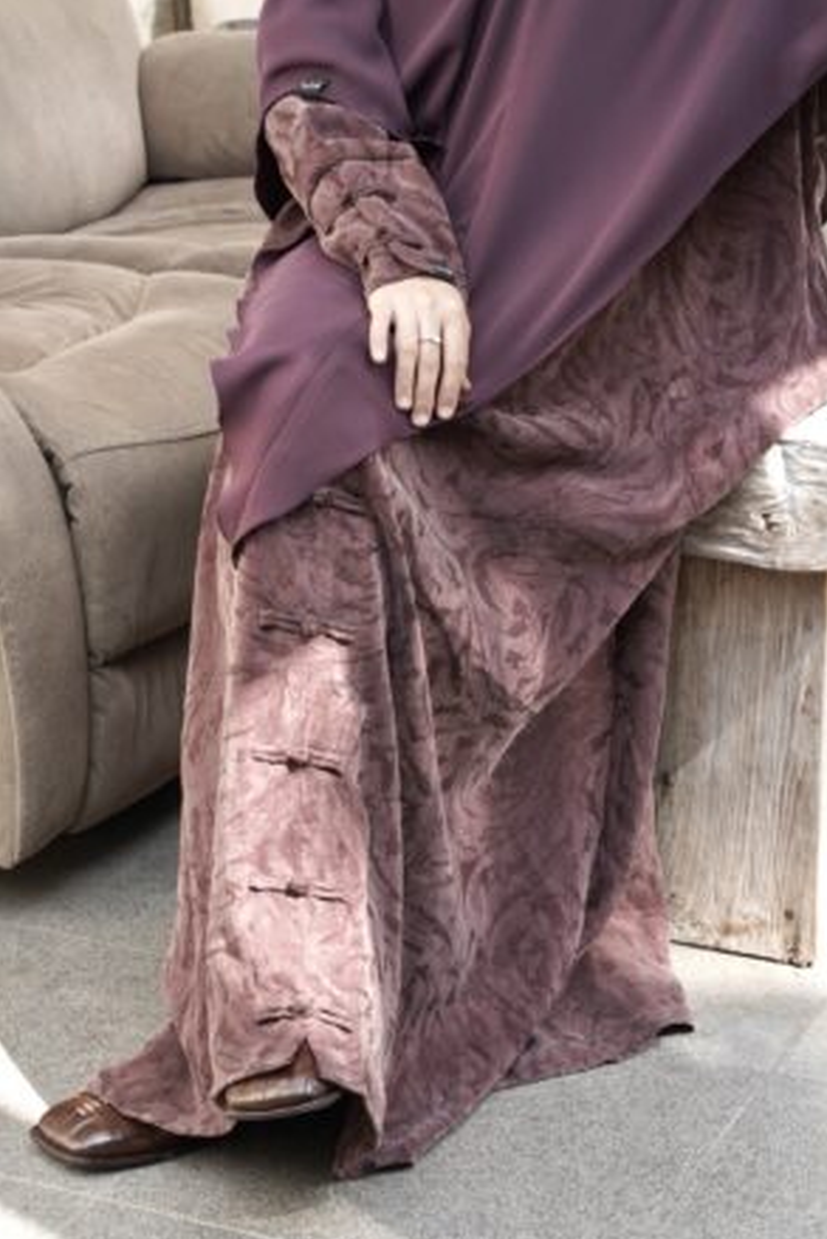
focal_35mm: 87
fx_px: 2995
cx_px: 421
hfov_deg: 15.7
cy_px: 628
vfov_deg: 23.4
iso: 800
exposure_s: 1/200
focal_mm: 85
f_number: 11
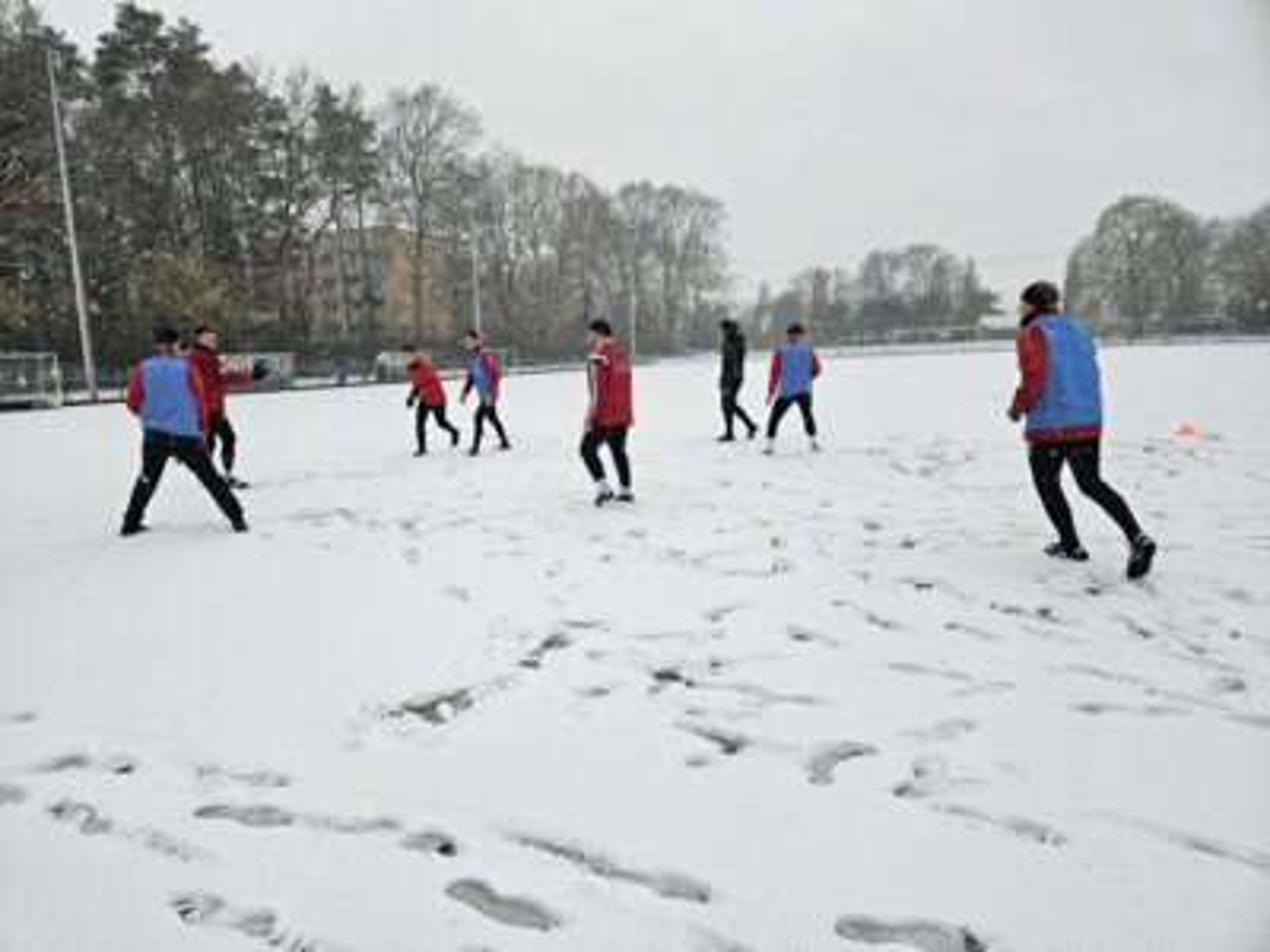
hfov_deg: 73.9
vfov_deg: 58.9
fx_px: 844
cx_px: 635
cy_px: 476
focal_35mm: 23
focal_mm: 5.4
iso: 25
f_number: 1.8
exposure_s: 1/341
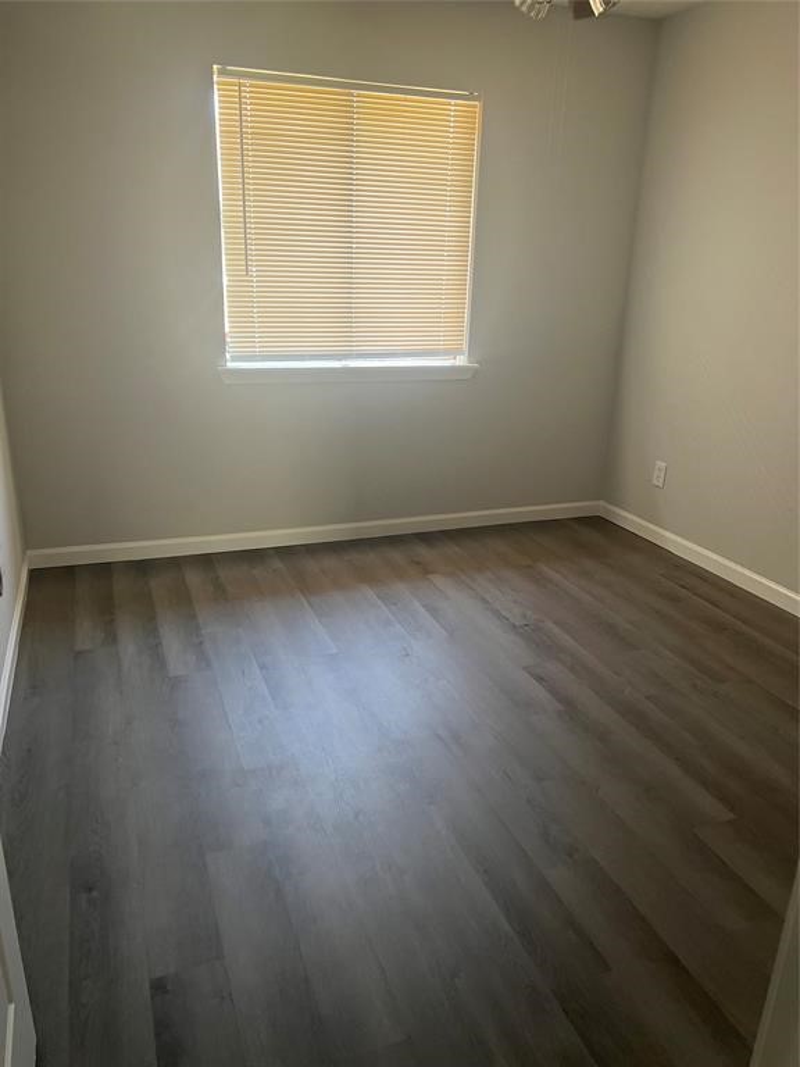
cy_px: 534
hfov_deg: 53.1
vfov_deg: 67.3
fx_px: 801
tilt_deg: -19.3
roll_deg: -2.2
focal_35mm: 26
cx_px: 400
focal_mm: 5.7
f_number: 1.5
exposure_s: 1/60
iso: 80
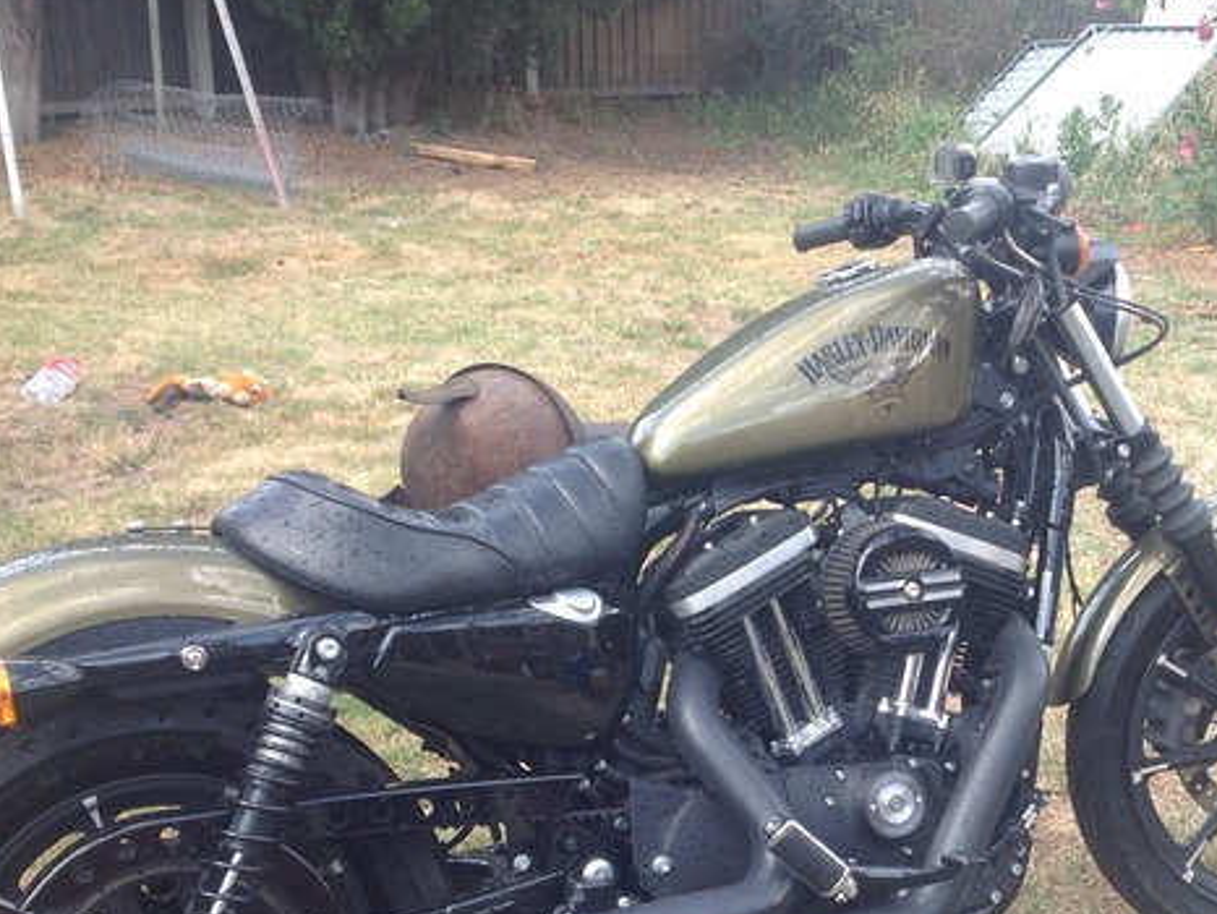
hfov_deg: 31.7
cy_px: 663
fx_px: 2111
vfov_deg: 24.2
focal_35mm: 60
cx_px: 870
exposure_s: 1/332
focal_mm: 4.28
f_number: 2.4
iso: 50
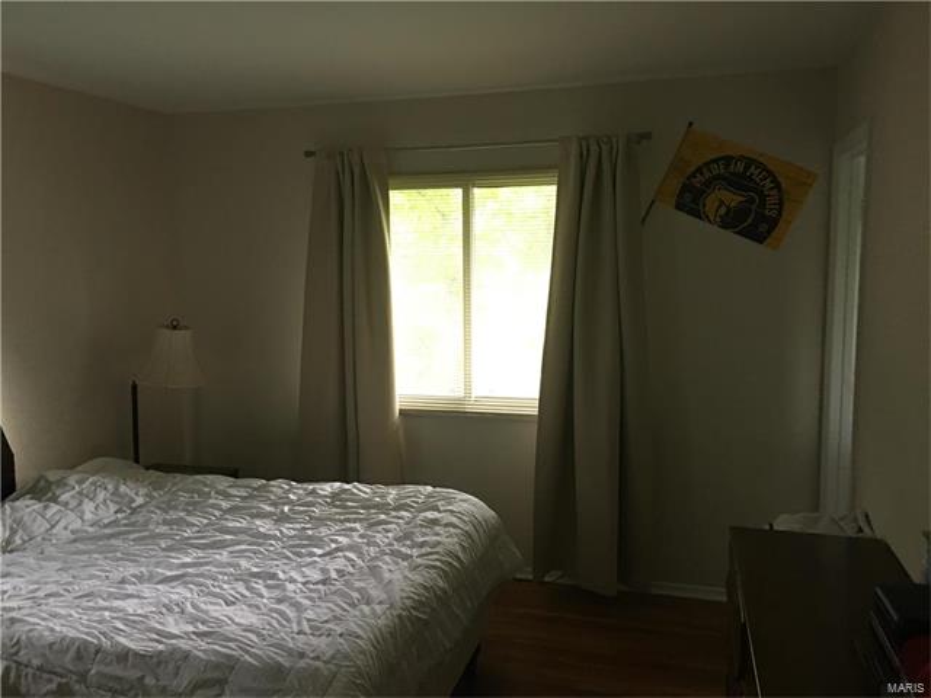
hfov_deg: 61.7
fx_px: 780
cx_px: 466
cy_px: 349
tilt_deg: -5.3
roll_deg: +0.4
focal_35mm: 29
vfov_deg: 48.2
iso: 80
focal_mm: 4.15
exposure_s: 1/15
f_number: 2.2
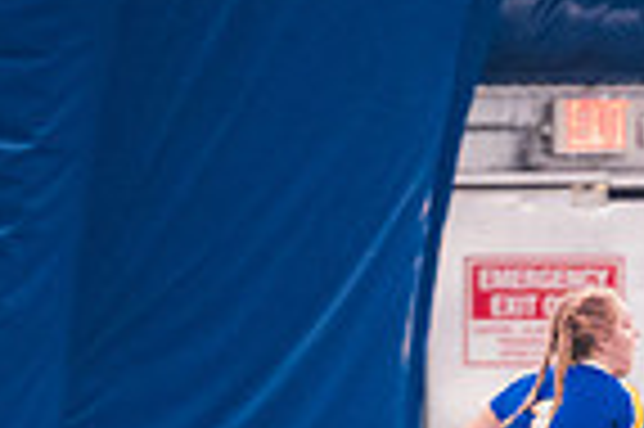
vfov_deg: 1.1
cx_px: 572
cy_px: 694
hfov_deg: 1.7
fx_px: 21674
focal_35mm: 1213
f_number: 2.8
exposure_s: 1/320
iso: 4500
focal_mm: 200
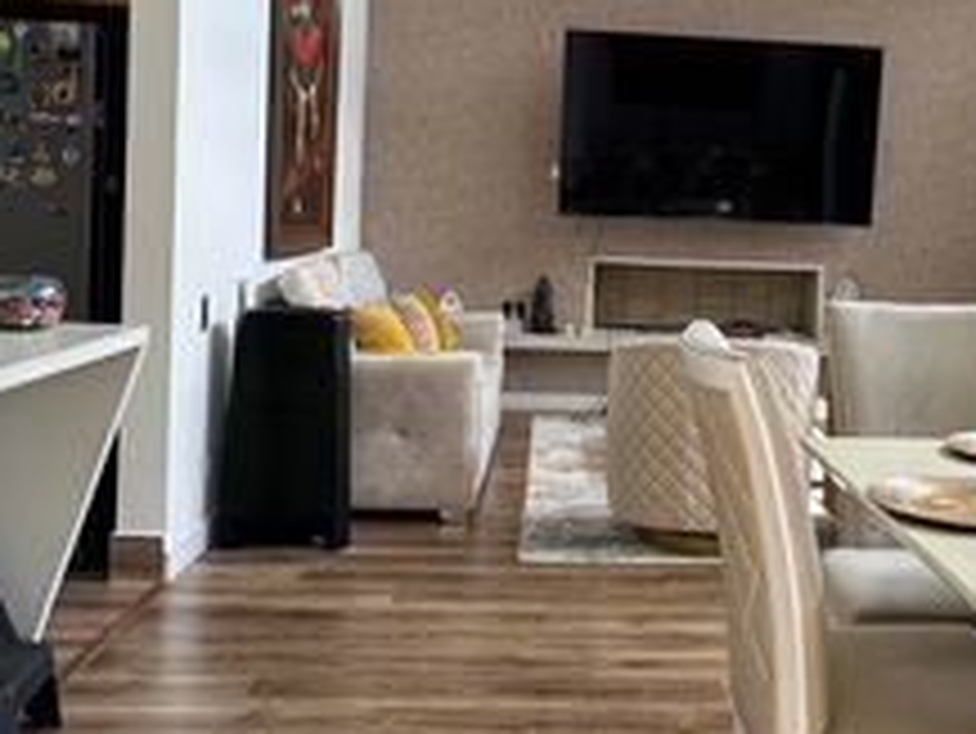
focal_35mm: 43
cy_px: 257
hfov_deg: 43.1
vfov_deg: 33.4
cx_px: 668
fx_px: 1213
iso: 50
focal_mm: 2.22
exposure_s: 1/99
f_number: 2.2
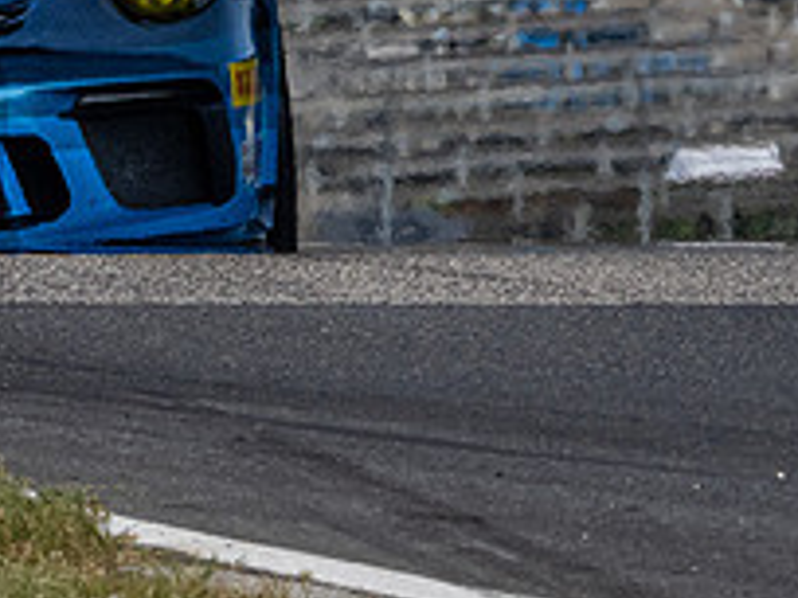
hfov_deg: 0.9
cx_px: -78
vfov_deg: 0.7
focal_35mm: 2107
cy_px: 36
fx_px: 48573
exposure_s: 1/500
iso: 400
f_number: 13
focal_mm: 300
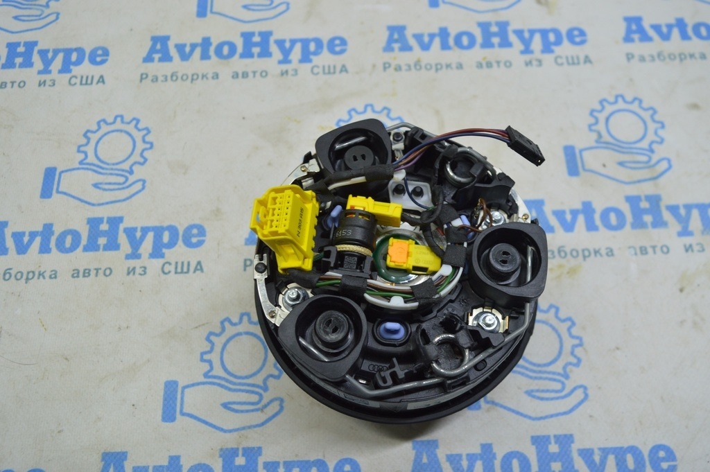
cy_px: 236
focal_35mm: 33
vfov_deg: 39.9
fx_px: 650
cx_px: 355
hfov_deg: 57.3
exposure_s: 1/40
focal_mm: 22
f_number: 5.6
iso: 400
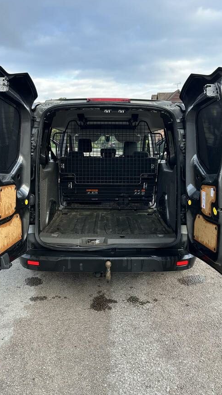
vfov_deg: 69.9
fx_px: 283
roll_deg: +1.8
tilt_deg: -9.7
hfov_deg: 42.9
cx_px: 111
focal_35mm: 27
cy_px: 192
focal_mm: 6.86
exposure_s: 1/426
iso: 80
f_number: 1.78
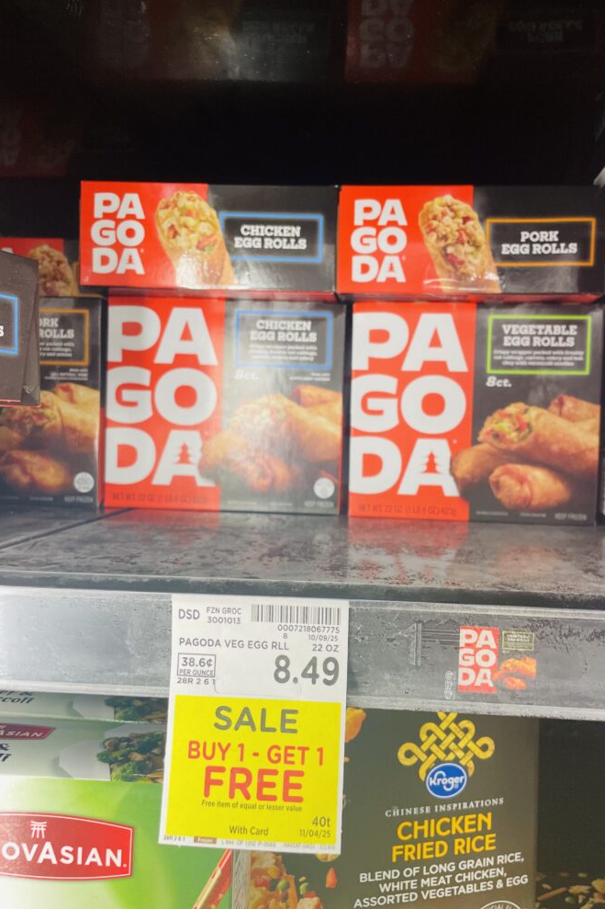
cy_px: 468
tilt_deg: -1.0
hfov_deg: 46.2
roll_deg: -0.2
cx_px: 348
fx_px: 706
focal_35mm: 28
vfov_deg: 65.5
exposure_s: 1/60
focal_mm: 4.2
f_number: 1.6
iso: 64
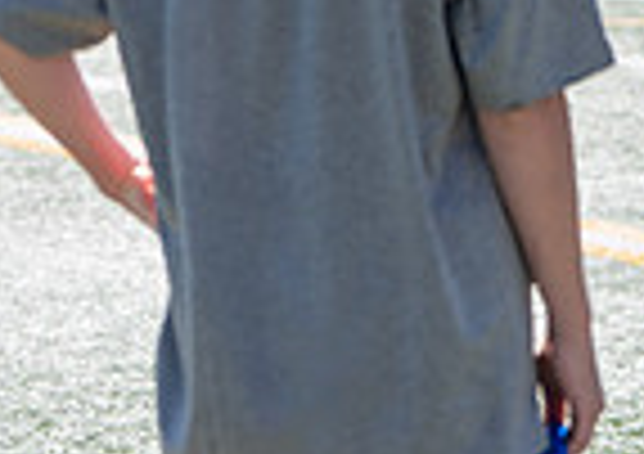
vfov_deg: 4.3
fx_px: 6013
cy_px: -165
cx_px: 574
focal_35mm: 330
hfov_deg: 6.1
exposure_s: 1/800
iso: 50
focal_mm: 70
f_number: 3.2
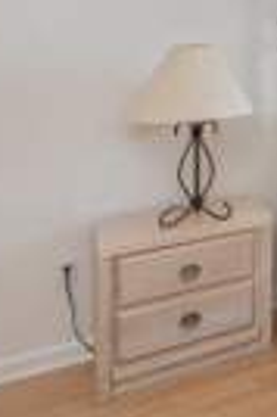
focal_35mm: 50
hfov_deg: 18.3
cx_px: 551
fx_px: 579
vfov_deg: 37.1
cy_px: 40
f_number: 9
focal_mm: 14
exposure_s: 1/30
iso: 100
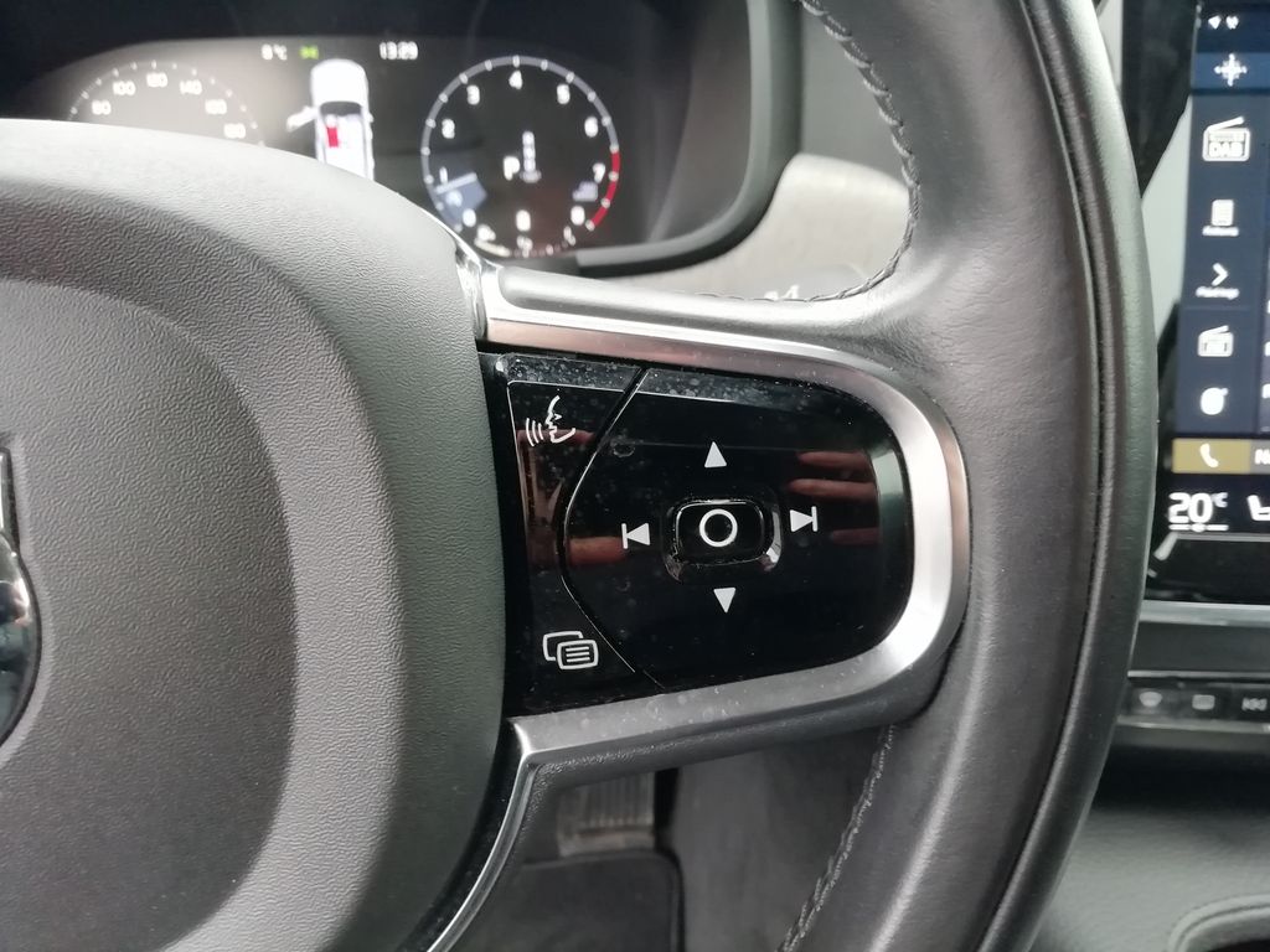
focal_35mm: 26
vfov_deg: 53.1
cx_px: 635
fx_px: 954
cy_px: 476
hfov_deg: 67.3
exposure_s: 1/33.3
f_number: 2.2
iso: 250
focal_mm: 3.21
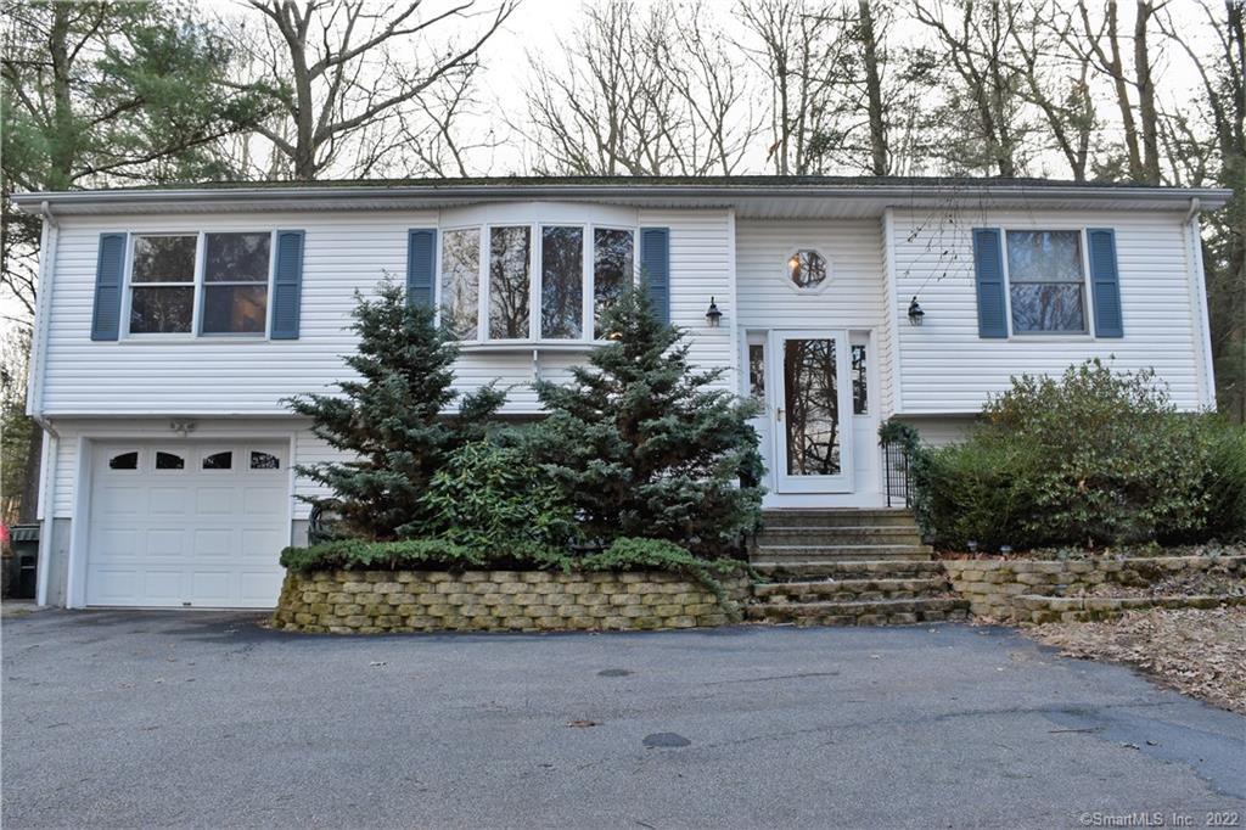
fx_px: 934
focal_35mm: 27
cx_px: 623
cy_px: 415
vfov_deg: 47.9
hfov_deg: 67.4
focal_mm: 18
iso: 400
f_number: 6.3
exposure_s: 1/160
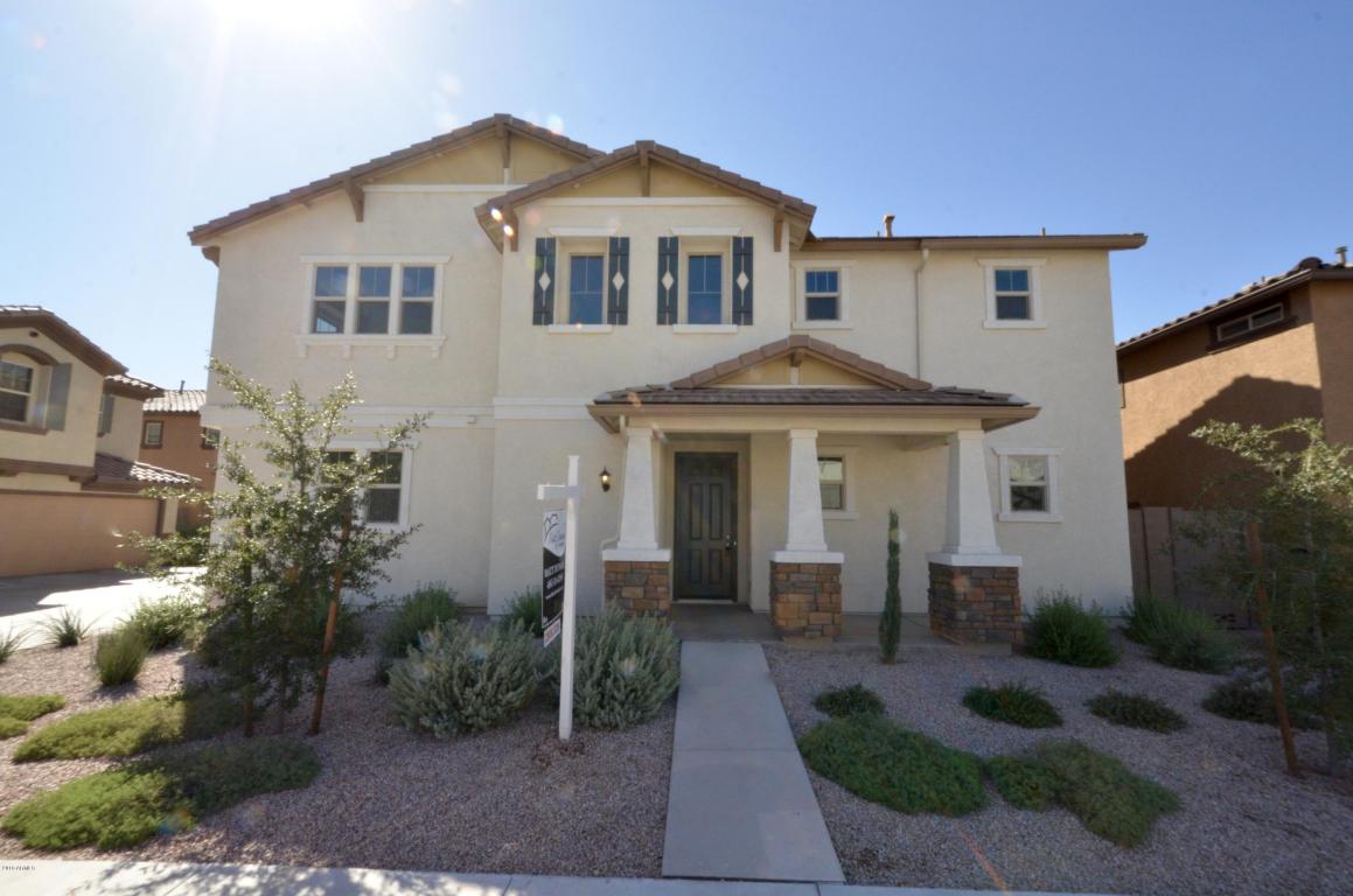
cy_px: 448
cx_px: 676
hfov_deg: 100.5
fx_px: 563
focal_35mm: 15
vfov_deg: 77.1
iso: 1000
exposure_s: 1/250
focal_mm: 10
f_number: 18
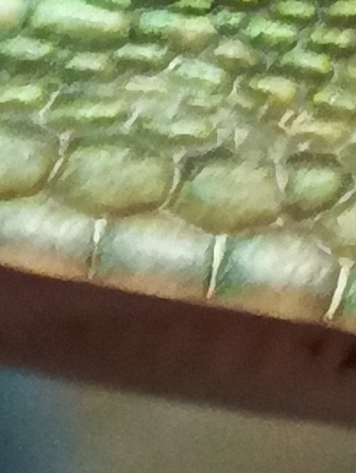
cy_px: 115
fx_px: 5814
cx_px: 39
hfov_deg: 3.5
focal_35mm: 425
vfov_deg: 4.7
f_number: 1.8
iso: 547
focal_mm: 4.22
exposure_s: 1/33.3
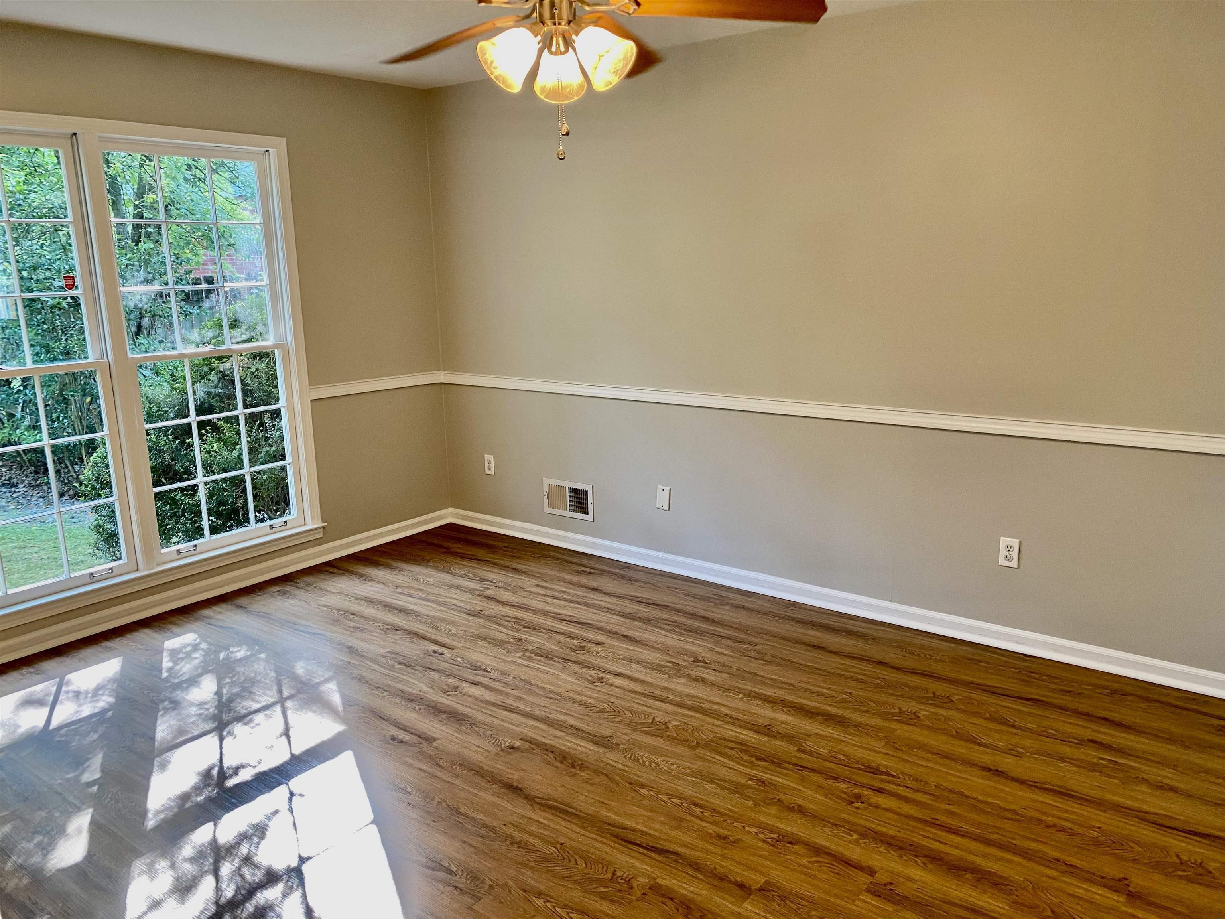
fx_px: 920
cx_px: 612
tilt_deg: -12.1
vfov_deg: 53.1
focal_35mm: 26
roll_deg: +0.8
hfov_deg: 67.3
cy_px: 460
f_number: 1.8
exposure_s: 1/60
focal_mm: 4.25
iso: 100
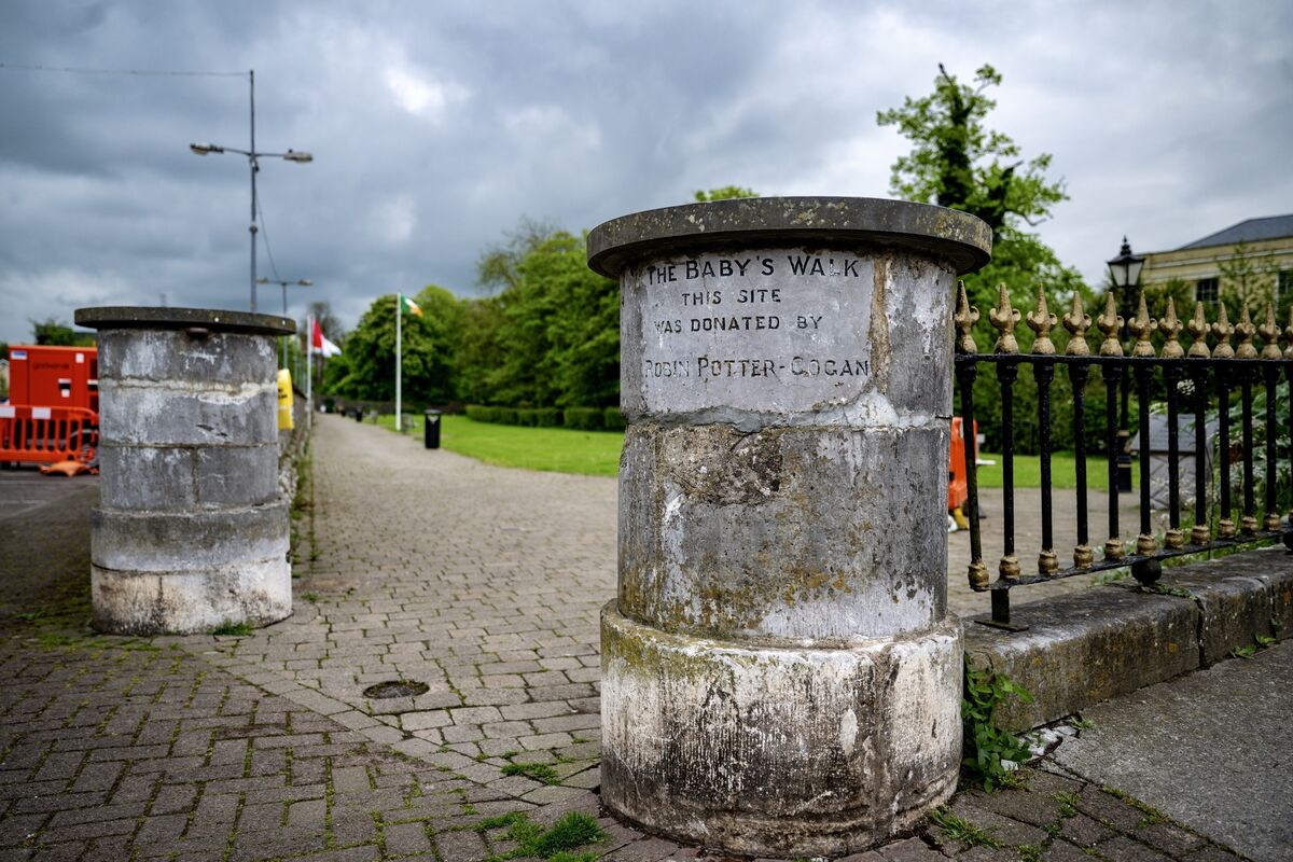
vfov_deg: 50.4
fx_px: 916
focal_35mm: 26
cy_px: 431
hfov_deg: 70.4
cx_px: 646
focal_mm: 25.5
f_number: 2.8
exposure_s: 1/1000
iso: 125
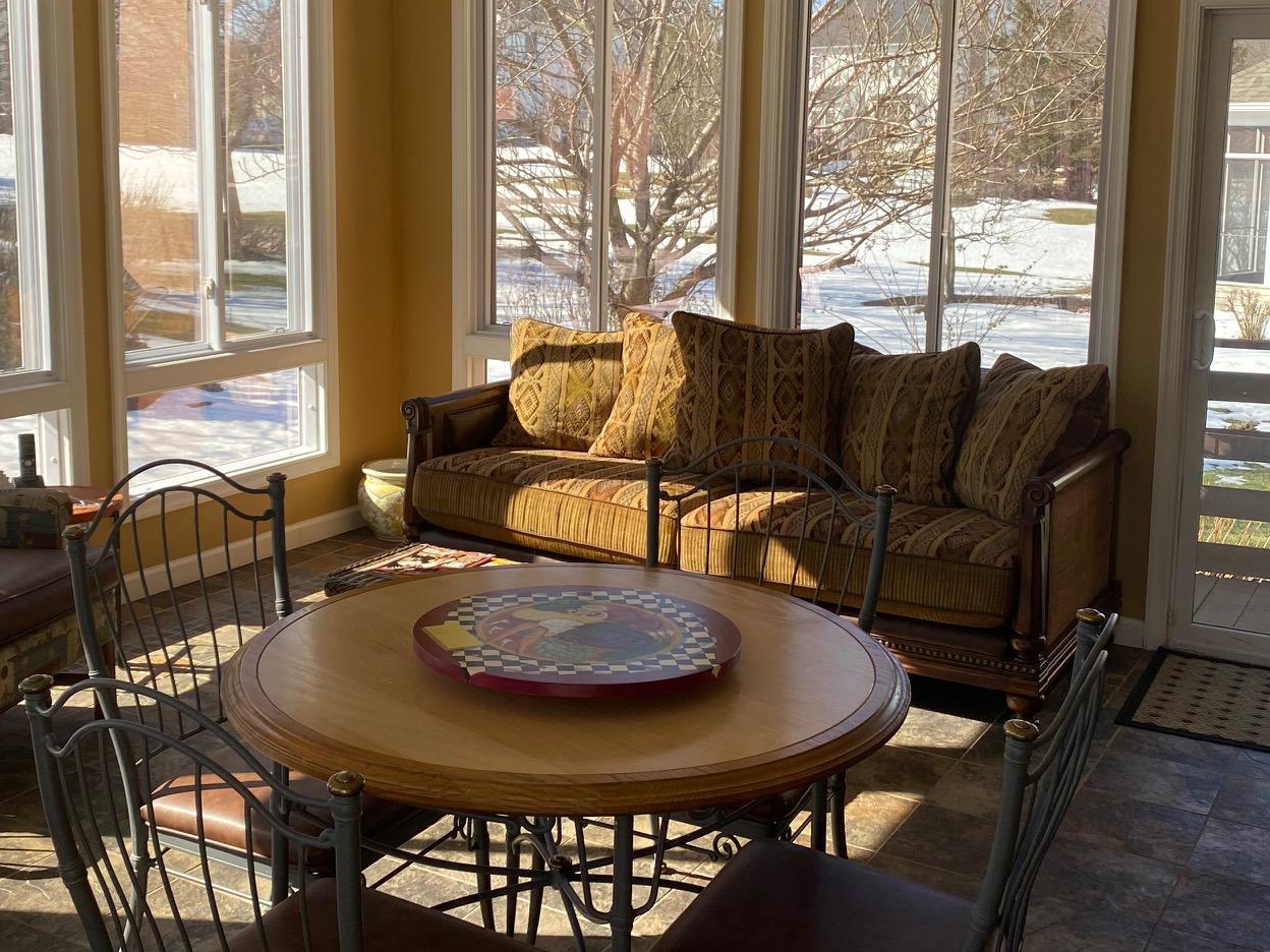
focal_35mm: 42
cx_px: 620
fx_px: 1541
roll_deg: -1.1
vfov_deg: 34.2
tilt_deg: -6.3
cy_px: 372
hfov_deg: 44.8
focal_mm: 4.25
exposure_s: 1/184
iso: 32
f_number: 1.8
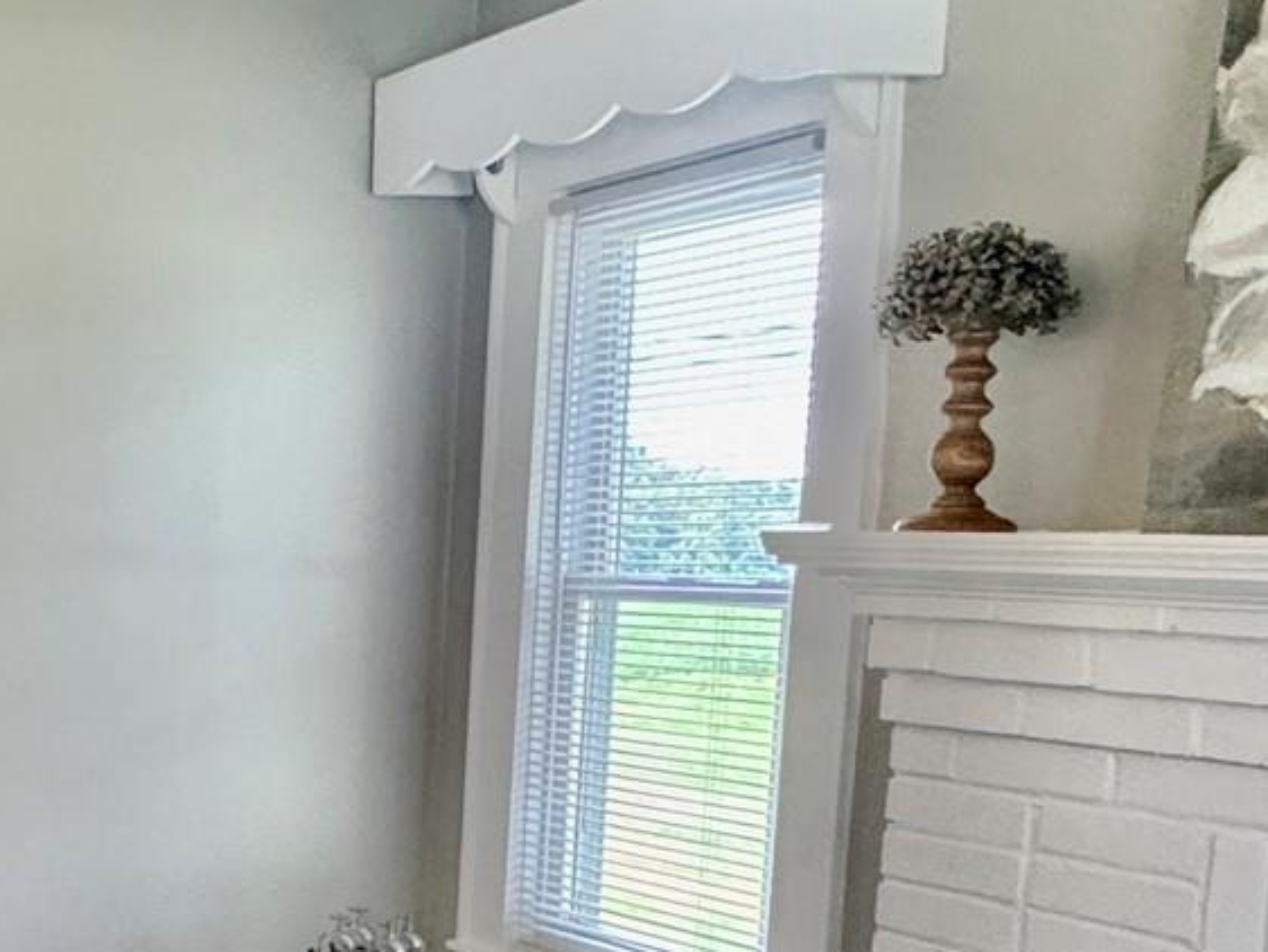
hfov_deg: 29.1
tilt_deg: -5.9
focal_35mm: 51
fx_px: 1869
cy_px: 697
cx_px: -444
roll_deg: -0.8
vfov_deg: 28.2
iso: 250
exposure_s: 1/120
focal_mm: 2.22
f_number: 2.2
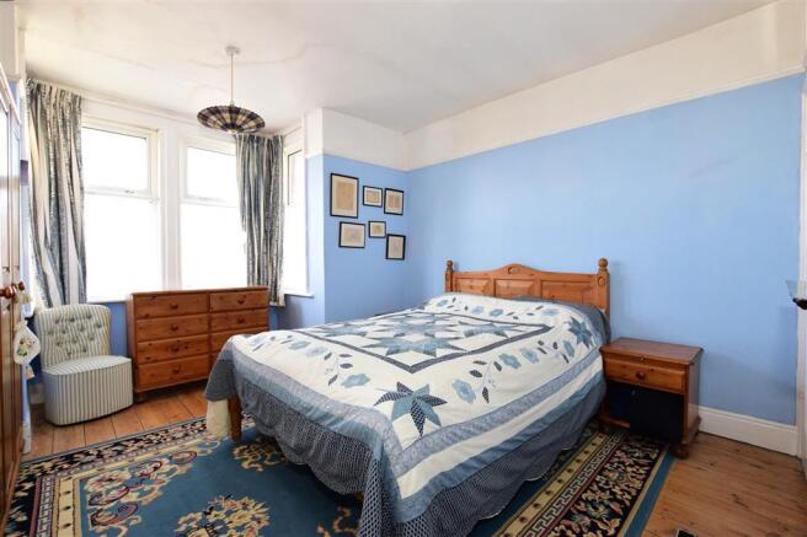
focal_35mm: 15
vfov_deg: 77.3
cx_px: 404
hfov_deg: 100.4
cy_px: 268
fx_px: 336
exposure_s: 1/50
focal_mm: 10
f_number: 6.3
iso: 640
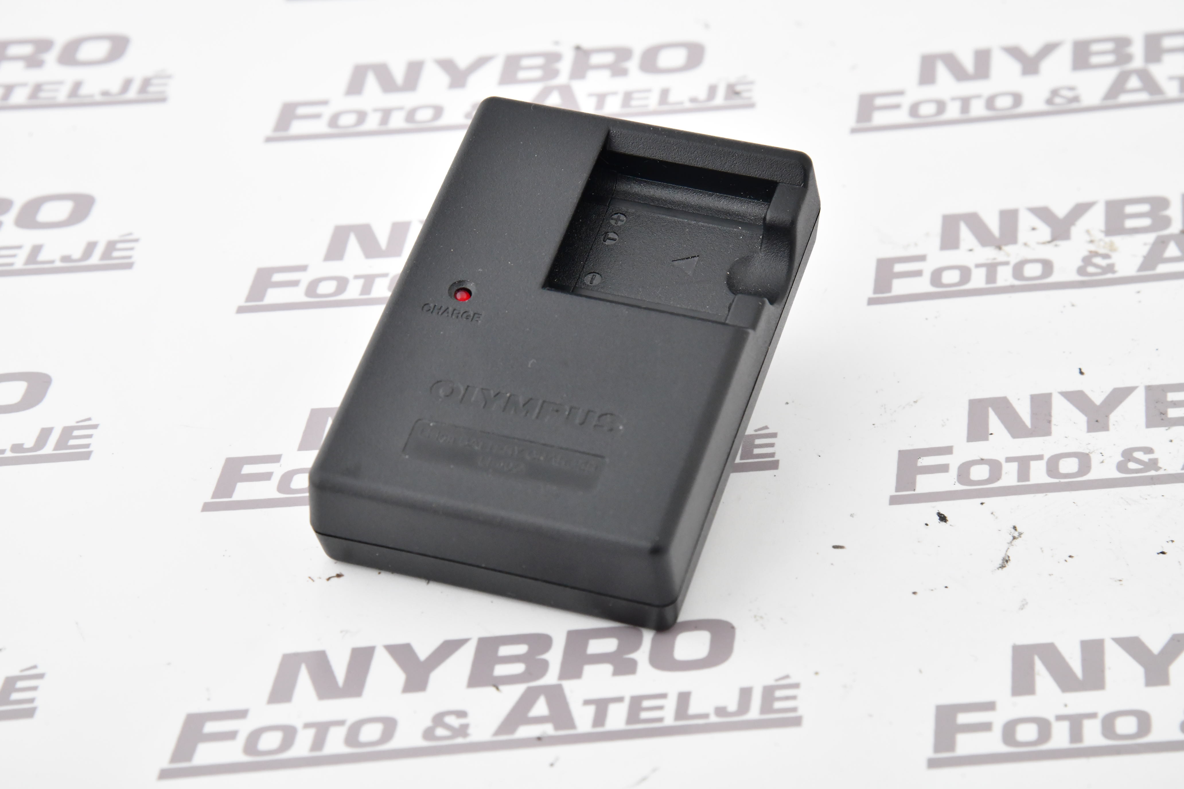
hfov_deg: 17.1
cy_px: 394
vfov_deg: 11.4
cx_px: 592
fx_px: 3946
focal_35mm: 120
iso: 3200
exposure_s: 1/160
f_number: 13
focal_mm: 120
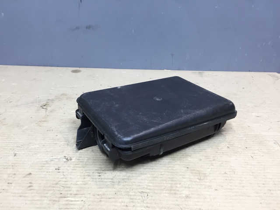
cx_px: 140
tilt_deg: -26.1
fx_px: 235
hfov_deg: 61.7
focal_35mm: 29
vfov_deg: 48.2
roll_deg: -2.1
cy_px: 105
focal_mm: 4.15
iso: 100
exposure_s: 1/33
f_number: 2.2
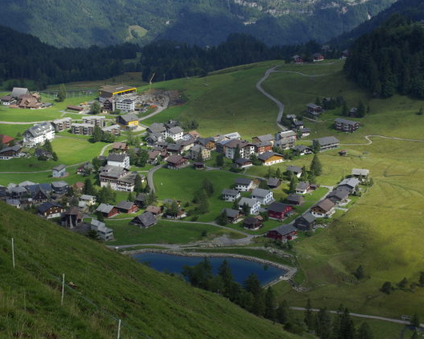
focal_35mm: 85
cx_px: 213
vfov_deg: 18.1
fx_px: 1067
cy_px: 170
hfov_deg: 22.5
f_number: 6.7
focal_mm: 50
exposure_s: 1/250
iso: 100
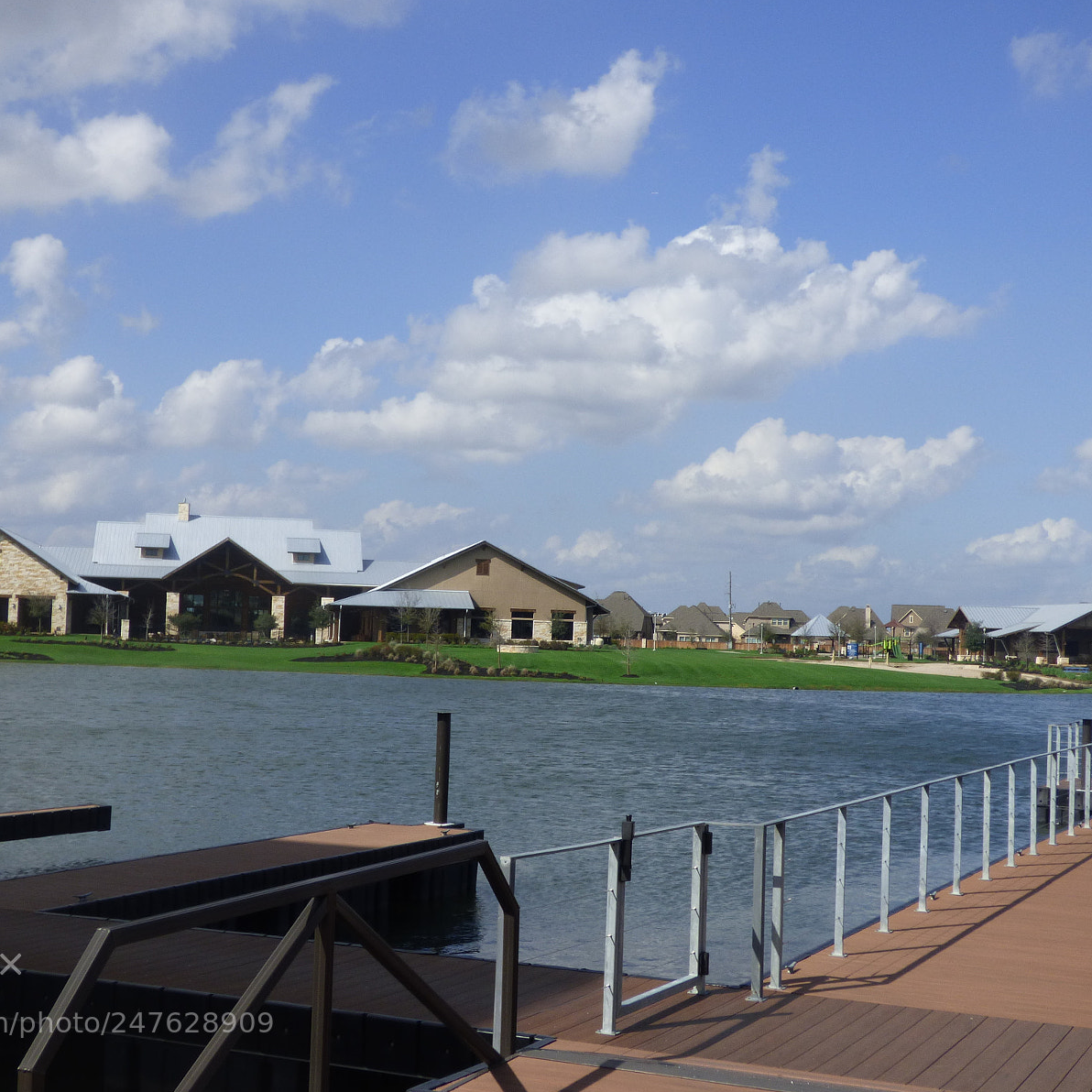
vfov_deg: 33.4
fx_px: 1820
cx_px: 527
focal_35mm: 51
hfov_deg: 33.4
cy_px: 545
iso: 100
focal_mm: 7.37
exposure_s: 1/1600
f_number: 3.6
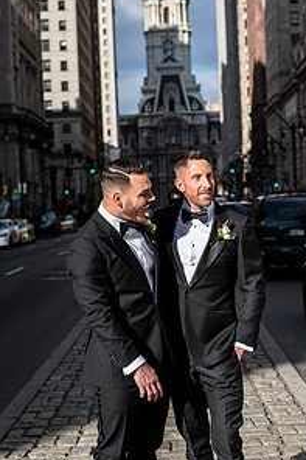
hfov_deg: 17.9
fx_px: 970
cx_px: 182
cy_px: 256
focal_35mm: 76
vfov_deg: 26.6
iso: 500
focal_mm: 50
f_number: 4
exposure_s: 1/4000
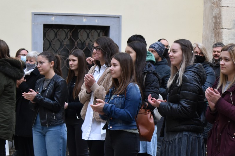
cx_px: 218
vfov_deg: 9.2
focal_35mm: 149
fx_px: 973
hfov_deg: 13.6
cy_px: 114
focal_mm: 50
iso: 800
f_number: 5.6
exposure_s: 1/125
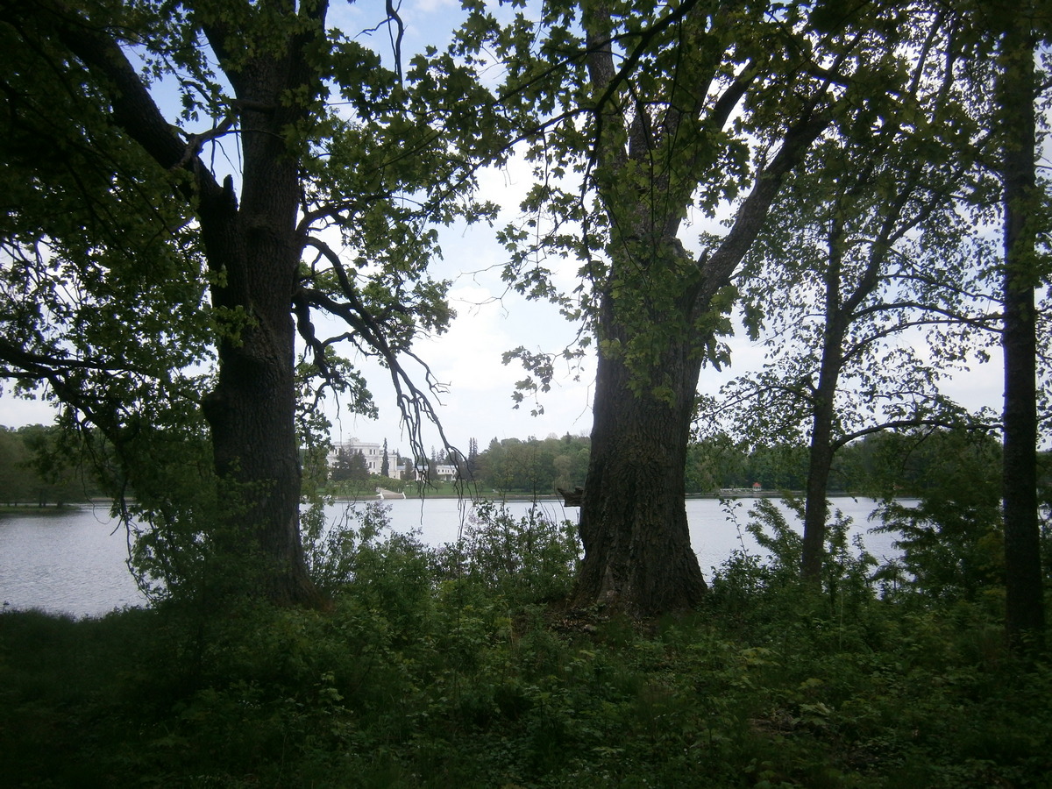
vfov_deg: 53.1
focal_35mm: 26
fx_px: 790
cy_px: 394
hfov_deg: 67.3
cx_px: 526
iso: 80
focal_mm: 4.7
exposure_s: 1/80
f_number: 8
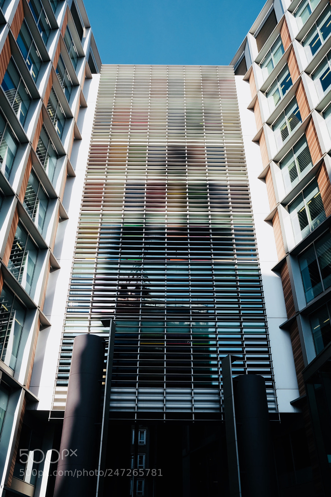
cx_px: 166
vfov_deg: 54.5
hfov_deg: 37.8
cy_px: 248
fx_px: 484
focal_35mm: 35
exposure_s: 1/640
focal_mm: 23
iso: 200
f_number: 5.6
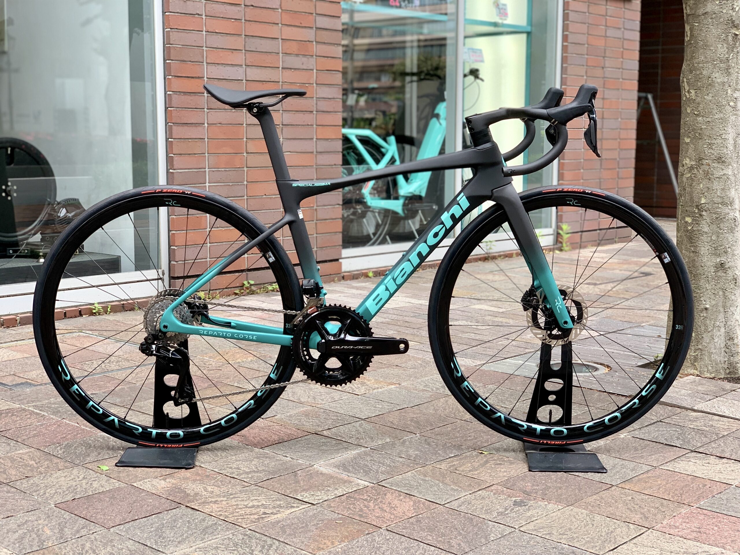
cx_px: 370
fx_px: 1112
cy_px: 278
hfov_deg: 36.8
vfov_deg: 28.0
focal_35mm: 52
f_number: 2.4
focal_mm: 6
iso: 40
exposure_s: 1/122
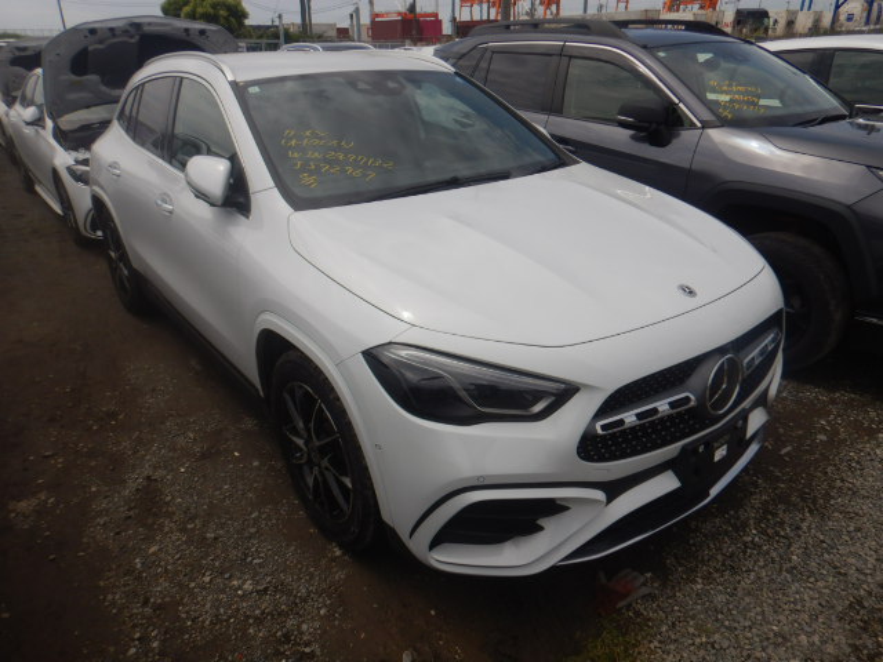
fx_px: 612
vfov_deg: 56.8
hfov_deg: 71.6
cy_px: 331
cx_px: 442
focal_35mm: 24
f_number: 2.8
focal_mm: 4.3
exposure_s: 1/800
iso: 125
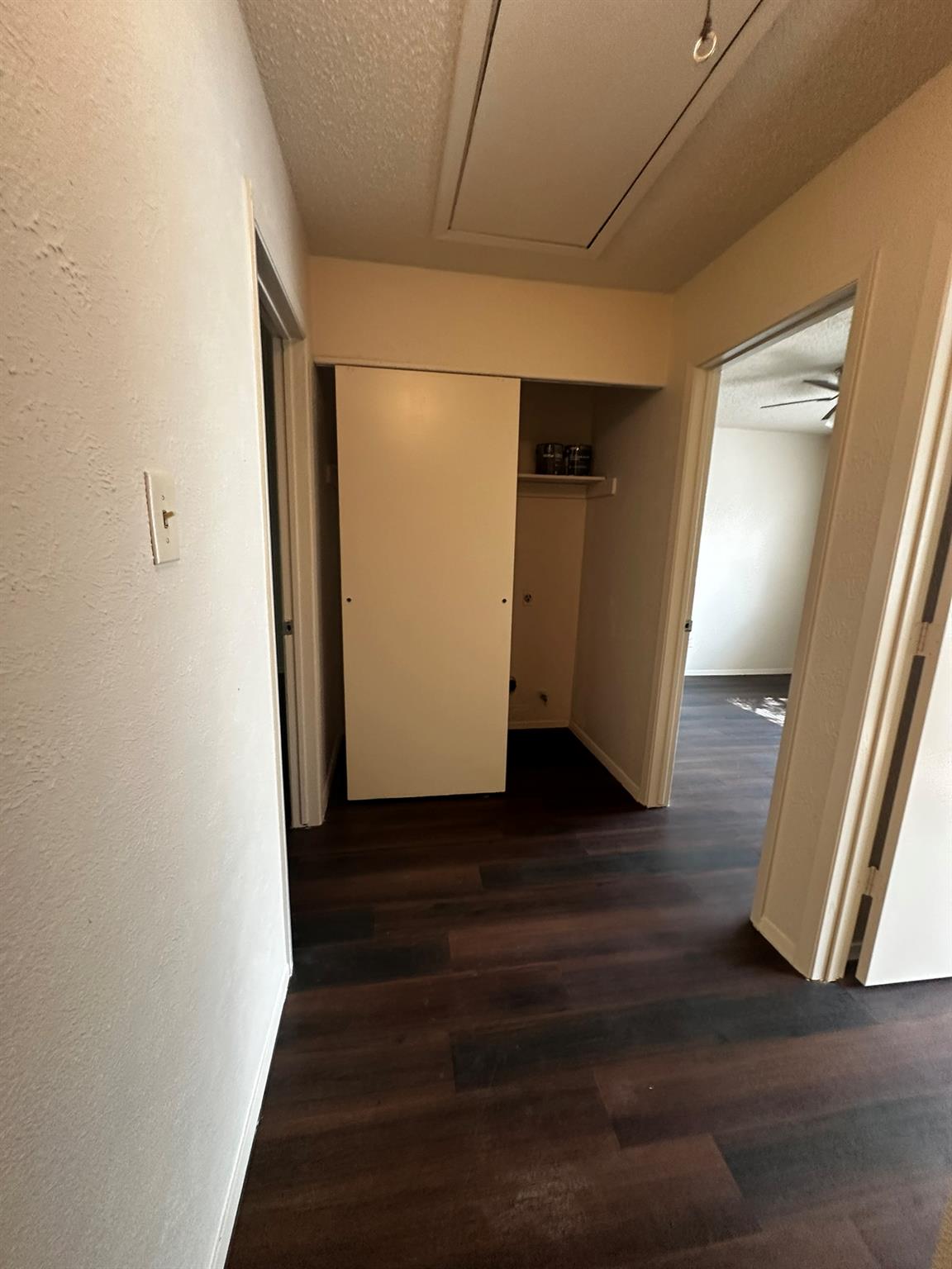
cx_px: 476
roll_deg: +1.0
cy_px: 634
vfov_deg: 102.1
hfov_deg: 85.7
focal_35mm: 14
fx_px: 513
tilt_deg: -10.4
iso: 200
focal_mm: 2.22
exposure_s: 1/60
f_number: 2.2
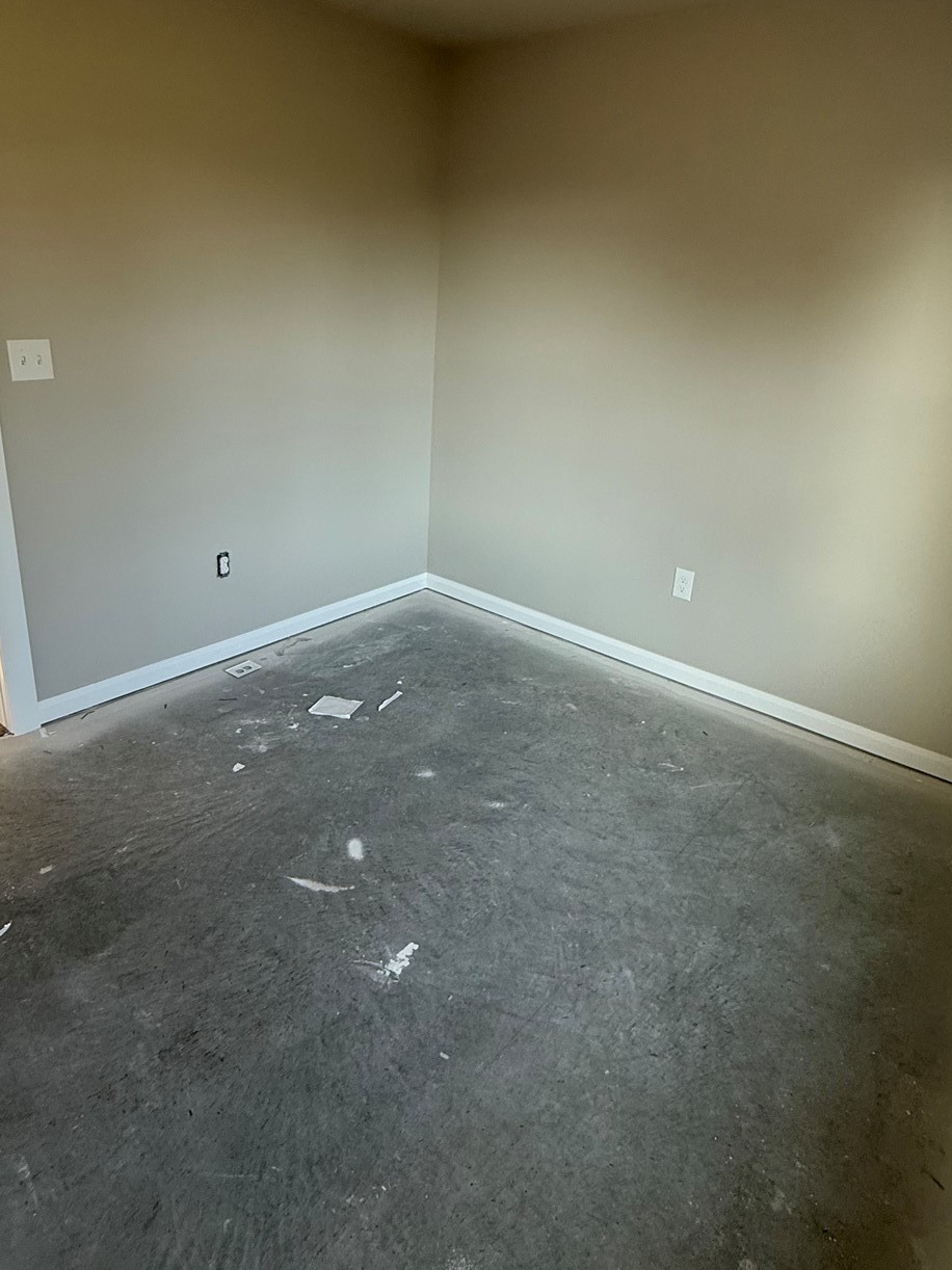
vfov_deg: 76.1
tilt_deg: -17.1
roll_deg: -3.8
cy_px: 556
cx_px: 466
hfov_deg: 61.1
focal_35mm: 22
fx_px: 807
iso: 125
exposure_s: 1/99
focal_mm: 2.22
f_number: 2.2
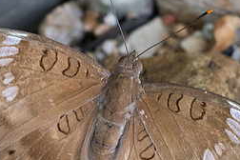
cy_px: 56
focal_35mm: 1159
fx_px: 7726
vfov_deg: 1.2
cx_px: 58
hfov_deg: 1.8
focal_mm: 150
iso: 800
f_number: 4.5
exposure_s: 1/400
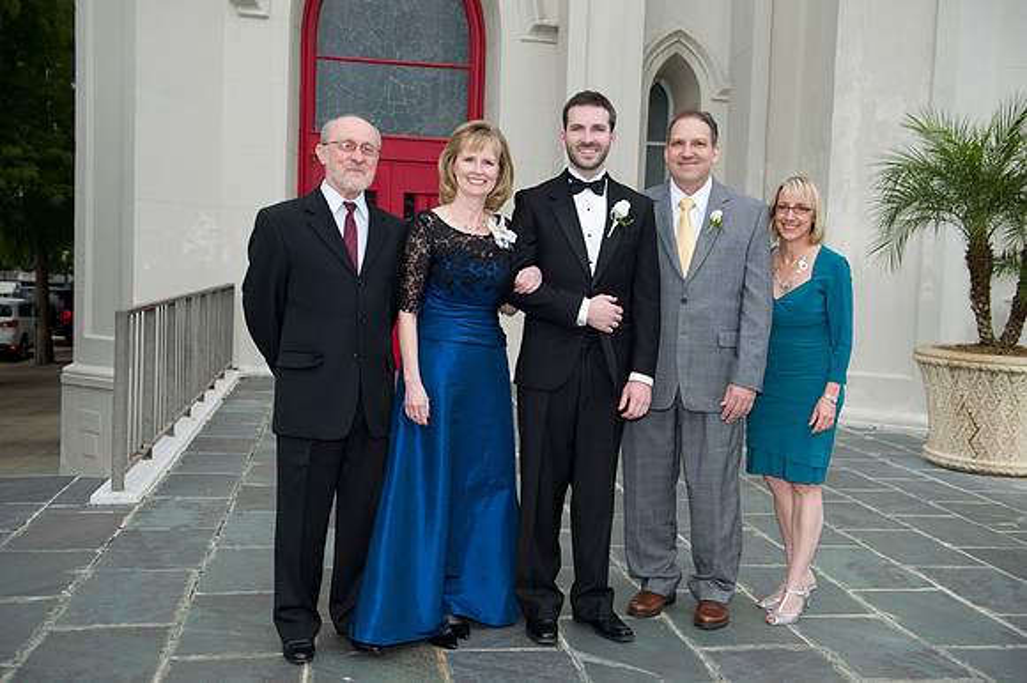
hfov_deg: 50.7
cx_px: 514
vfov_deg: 35.0
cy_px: 342
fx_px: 1083
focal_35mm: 38
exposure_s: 1/125
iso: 200
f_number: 4
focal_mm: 38
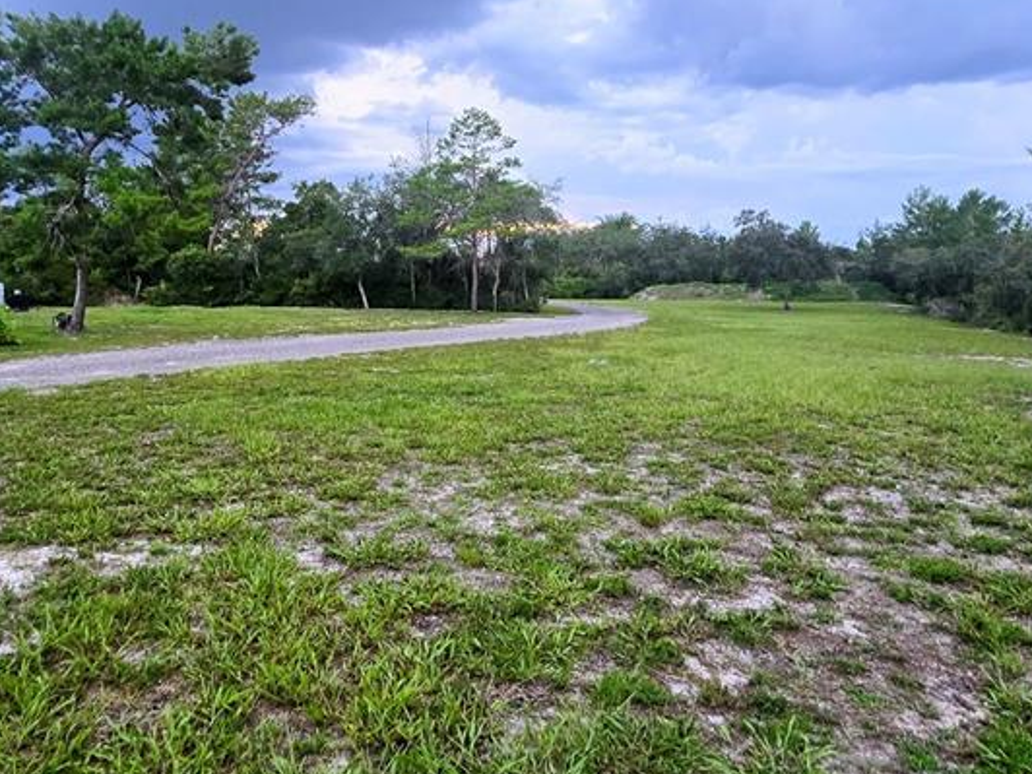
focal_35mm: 25
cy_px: 291
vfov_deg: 54.3
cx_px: 462
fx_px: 745
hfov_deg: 69.2
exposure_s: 1/60
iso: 125
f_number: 2.2
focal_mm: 1.7
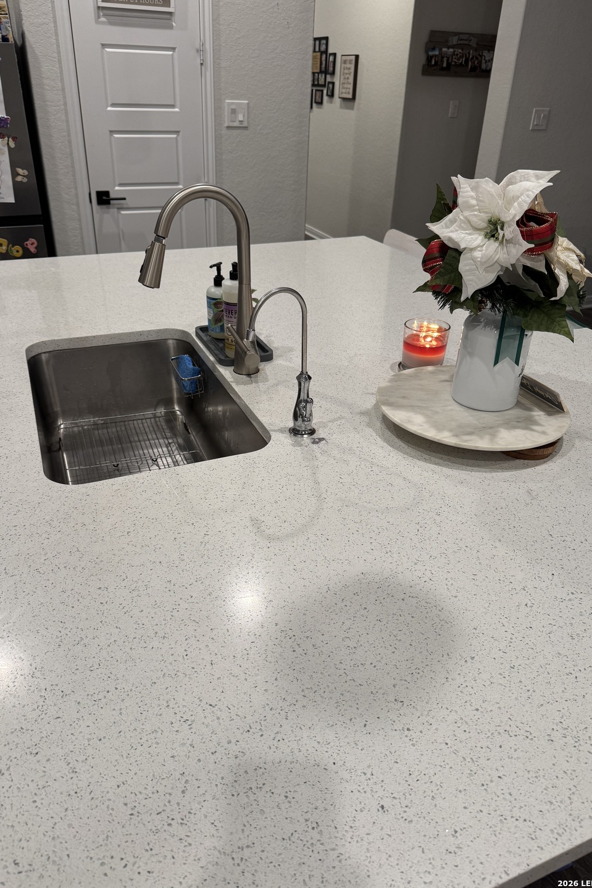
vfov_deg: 71.5
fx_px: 616
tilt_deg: -29.3
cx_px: 290
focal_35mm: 25
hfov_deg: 51.3
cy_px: 444
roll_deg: -1.2
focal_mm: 6.76
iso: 160
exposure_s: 1/60
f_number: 1.78
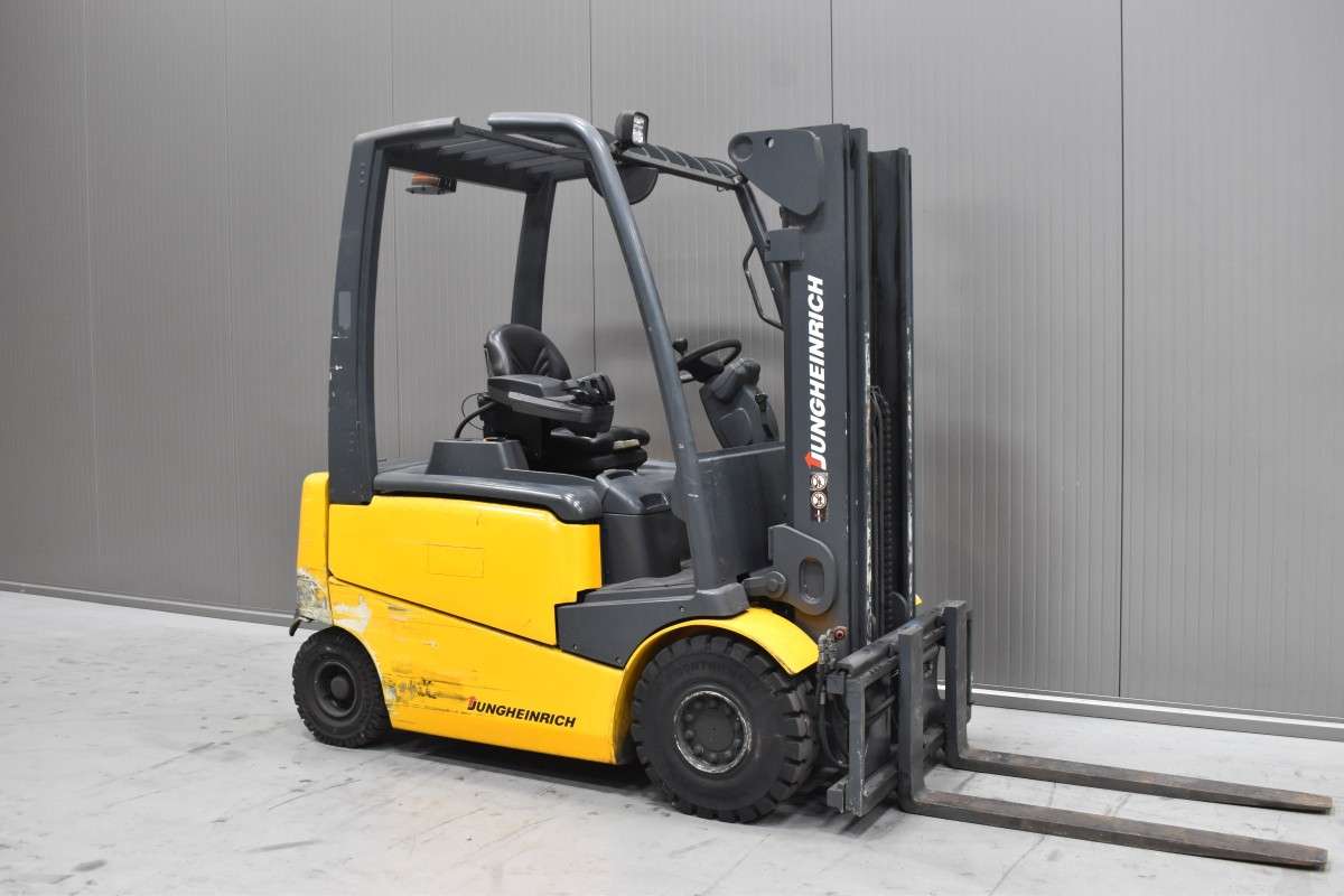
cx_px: 672
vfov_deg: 38.4
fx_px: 1288
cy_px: 448
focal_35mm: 34
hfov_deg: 55.1
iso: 1600
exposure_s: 1/30
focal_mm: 23
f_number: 5.6
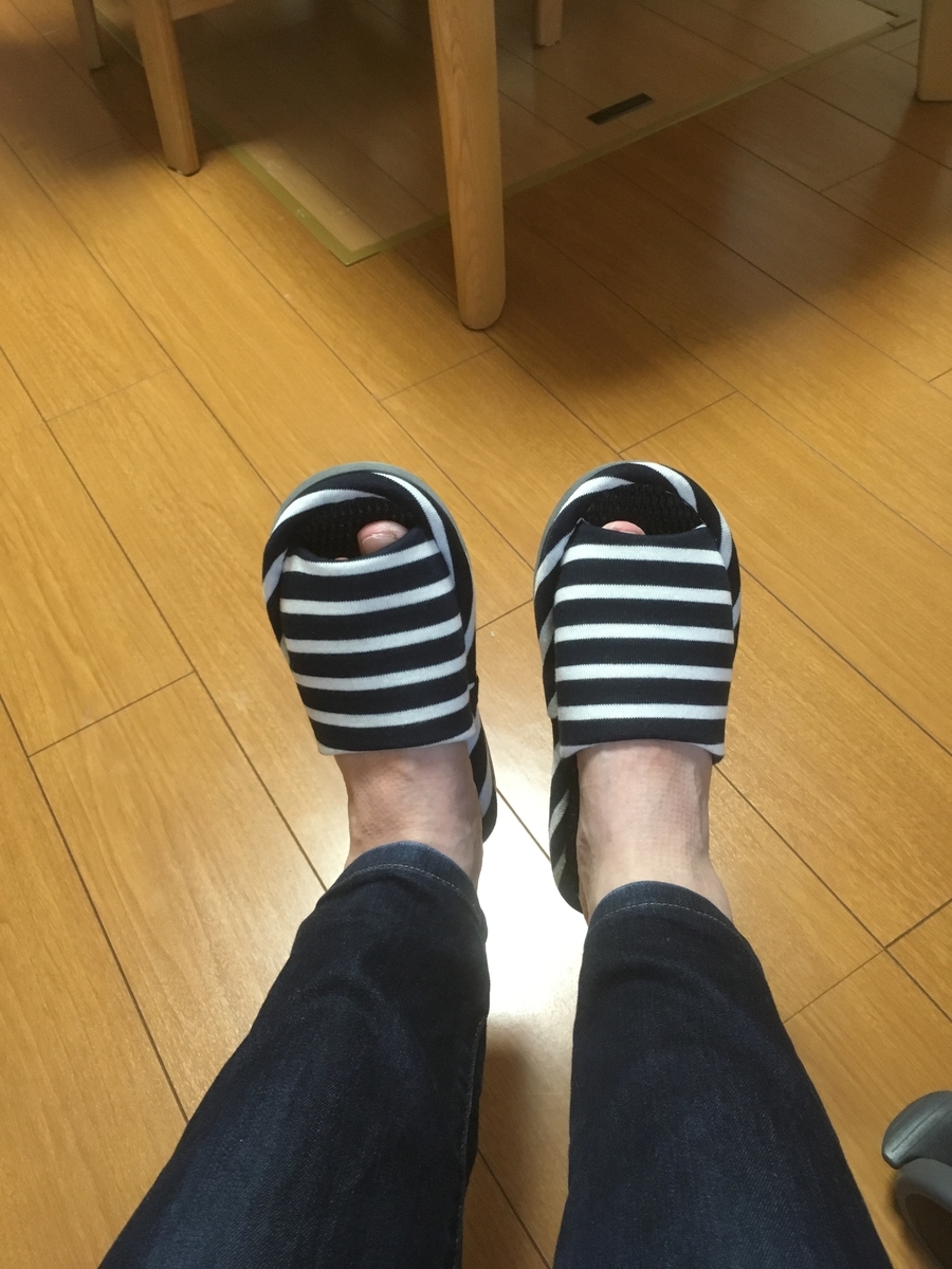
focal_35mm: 29
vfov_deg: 61.7
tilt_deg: -52.7
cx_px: 476
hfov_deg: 48.2
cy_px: 634
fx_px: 1063
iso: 200
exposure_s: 1/24
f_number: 2.2
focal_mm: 4.15
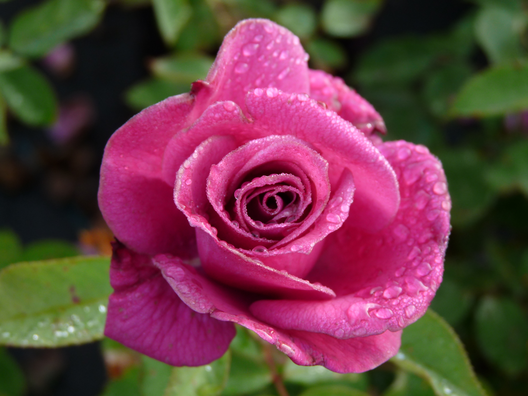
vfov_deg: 17.0
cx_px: 264
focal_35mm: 87
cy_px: 198
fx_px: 1327
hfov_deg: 22.5
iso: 100
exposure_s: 1/100
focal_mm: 15.5
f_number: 3.6
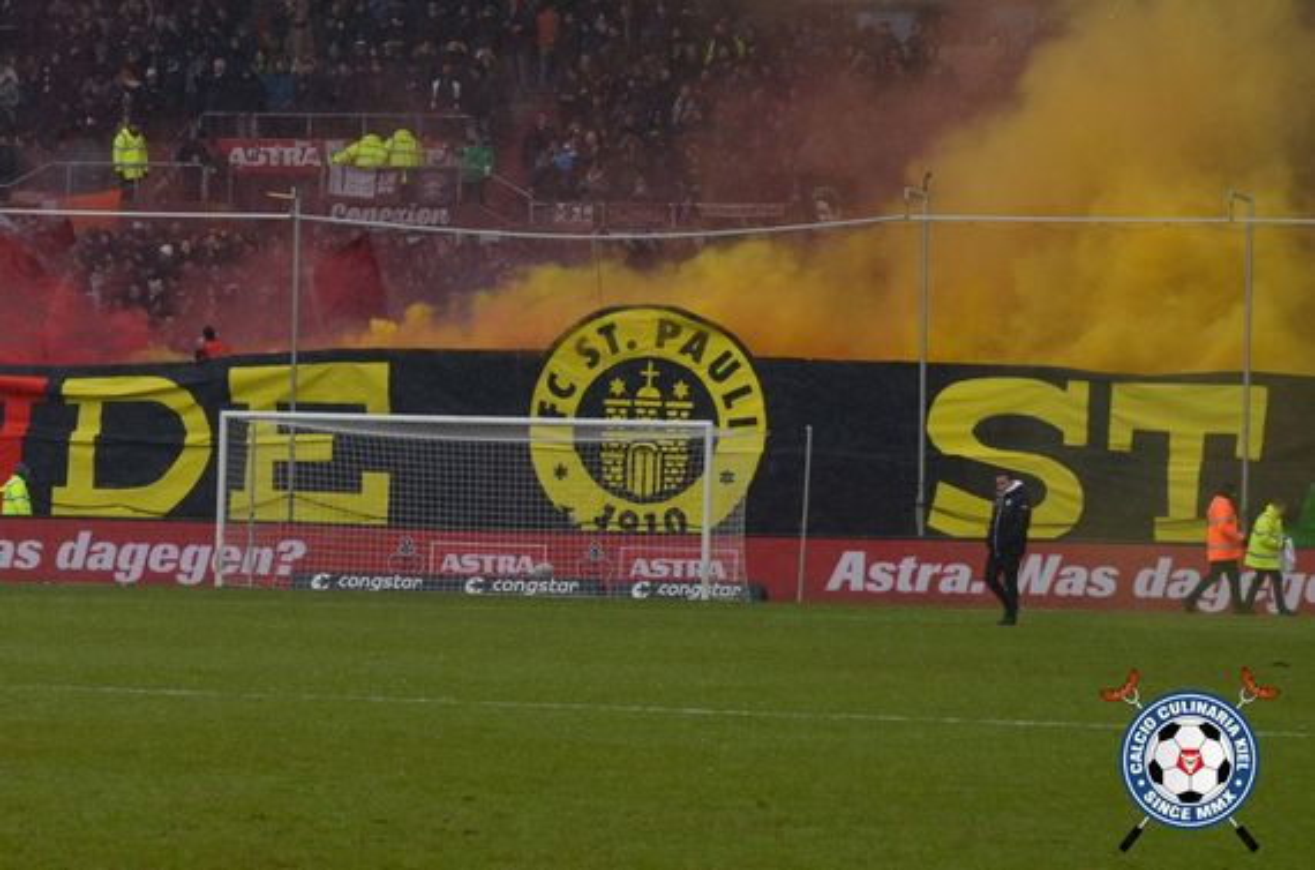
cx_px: 658
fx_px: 7378
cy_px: 435
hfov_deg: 10.2
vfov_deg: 6.7
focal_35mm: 202
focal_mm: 135
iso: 640
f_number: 10
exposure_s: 1/800
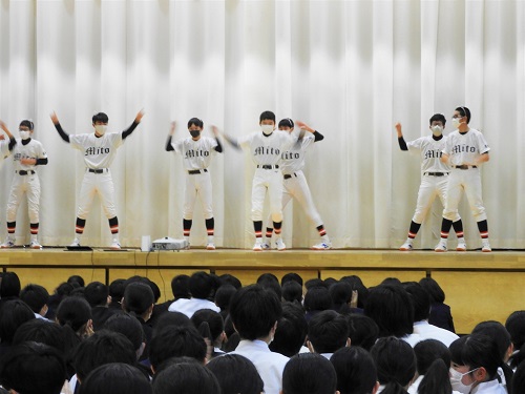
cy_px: 197
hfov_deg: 11.6
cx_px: 262
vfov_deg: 8.7
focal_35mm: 170
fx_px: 2578
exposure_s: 1/15
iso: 450
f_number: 5.2
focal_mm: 30.5
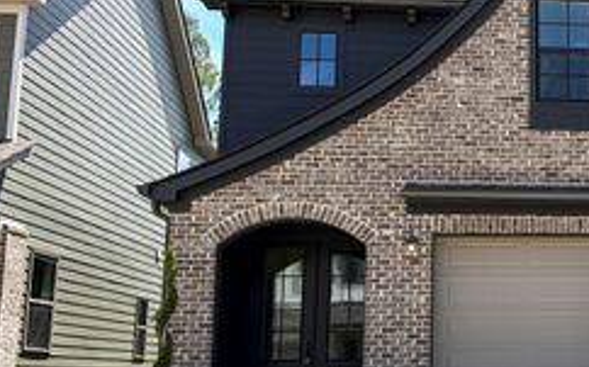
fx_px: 915
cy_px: 218
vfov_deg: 22.7
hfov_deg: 32.9
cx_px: 584
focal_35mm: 57
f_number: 1.6
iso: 50
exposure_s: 1/3125
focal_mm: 5.96
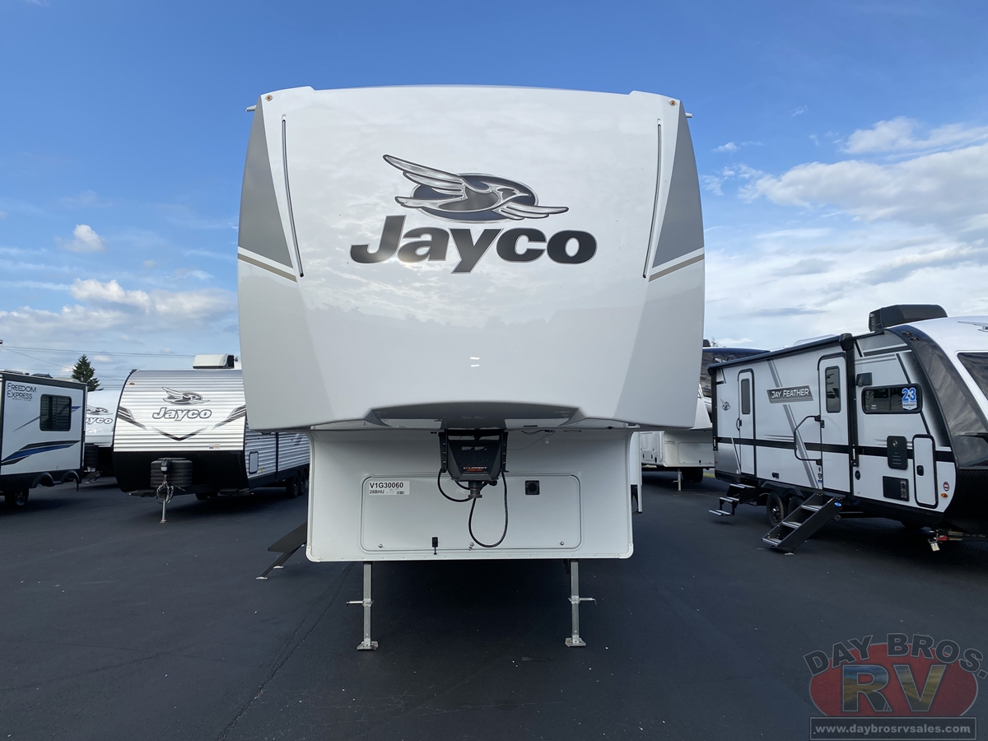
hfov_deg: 67.3
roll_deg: -0.1
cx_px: 494
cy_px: 370
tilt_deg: +5.7
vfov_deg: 53.1
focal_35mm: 26
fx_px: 742
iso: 32
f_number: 1.8
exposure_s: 1/2513
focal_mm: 4.25
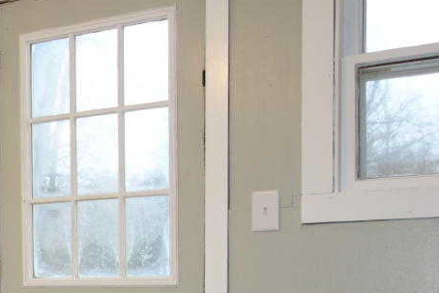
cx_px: -80
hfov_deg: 25.7
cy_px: 296
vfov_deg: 18.7
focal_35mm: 71
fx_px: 866
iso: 125
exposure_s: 1/30
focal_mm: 10.4
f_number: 1.8
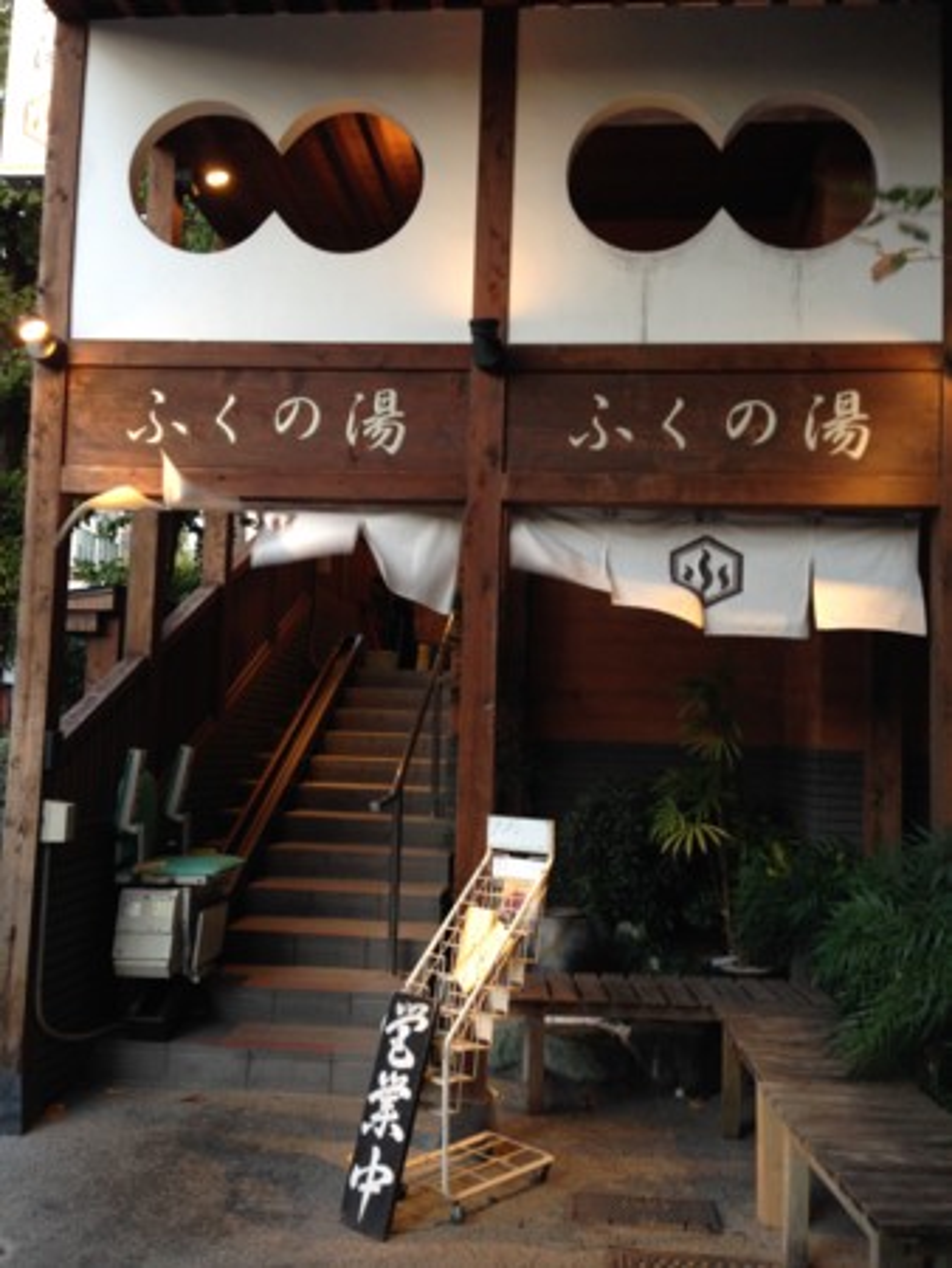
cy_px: 634
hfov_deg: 43.0
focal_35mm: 33
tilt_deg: +5.7
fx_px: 1209
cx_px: 476
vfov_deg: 55.3
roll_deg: -2.4
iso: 80
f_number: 2.4
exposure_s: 1/20
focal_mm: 4.12
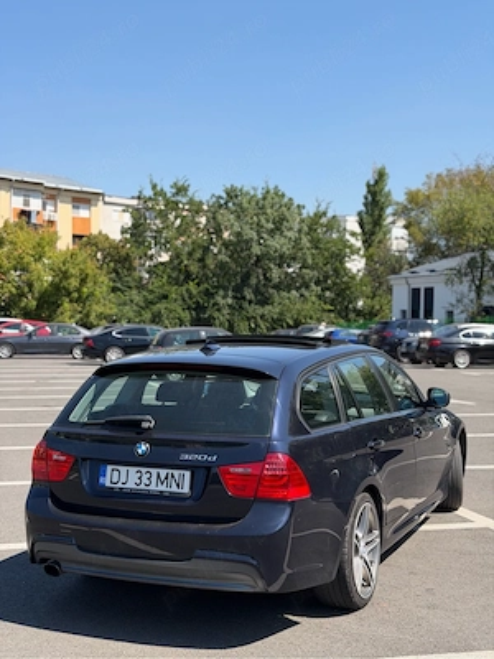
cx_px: 247
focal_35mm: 48
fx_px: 913
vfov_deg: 39.7
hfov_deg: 30.3
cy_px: 330
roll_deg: -0.8
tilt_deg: -1.3
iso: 64
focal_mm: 6.76
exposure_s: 1/3378
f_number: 1.78
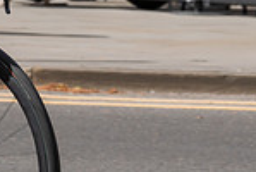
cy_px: -220
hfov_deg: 5.0
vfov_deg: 3.4
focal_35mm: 405
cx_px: -126
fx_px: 2886
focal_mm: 70
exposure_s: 1/1000
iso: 160
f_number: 5
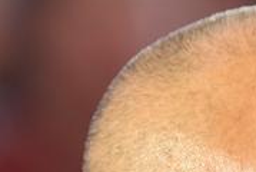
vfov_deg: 1.1
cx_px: 422
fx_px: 9238
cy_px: 431
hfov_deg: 1.6
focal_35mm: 1297
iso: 400
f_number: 2.8
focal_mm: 194
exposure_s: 1/160
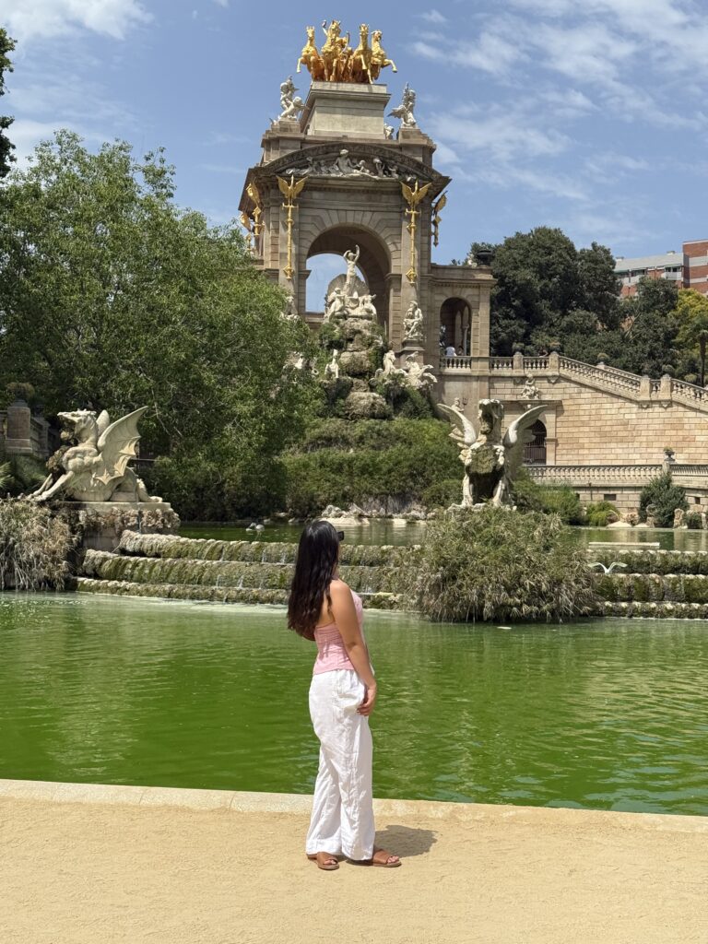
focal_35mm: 48
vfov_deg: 39.7
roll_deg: -2.6
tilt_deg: +1.5
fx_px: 1309
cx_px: 354
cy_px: 472
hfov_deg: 30.3
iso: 100
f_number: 1.78
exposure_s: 1/7874
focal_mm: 6.76
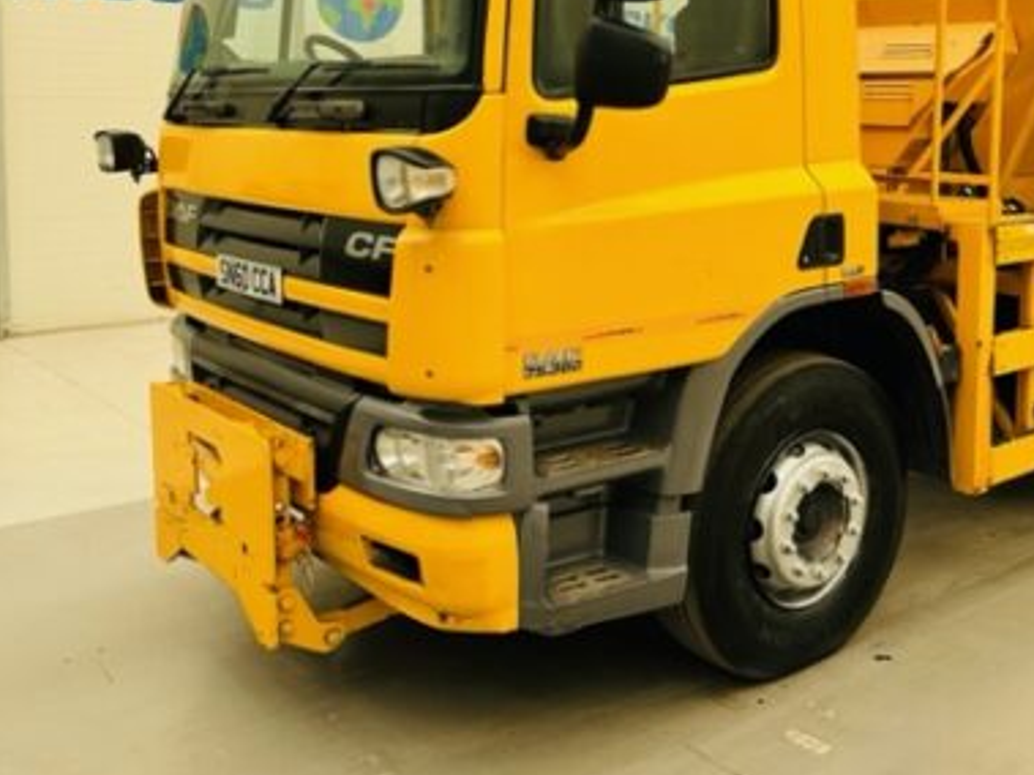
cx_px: 767
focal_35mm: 38
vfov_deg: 36.9
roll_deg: +0.9
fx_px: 1135
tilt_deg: -3.6
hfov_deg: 47.3
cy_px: 210
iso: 80
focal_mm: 6.86
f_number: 1.78
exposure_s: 1/424
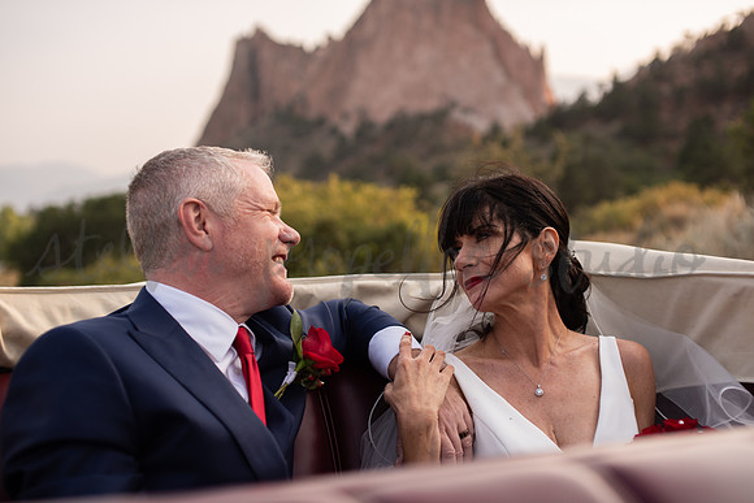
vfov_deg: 27.0
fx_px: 1047
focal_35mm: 50
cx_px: 377
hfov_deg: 39.6
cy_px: 252
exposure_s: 1/1250
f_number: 2.8
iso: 125
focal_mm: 50
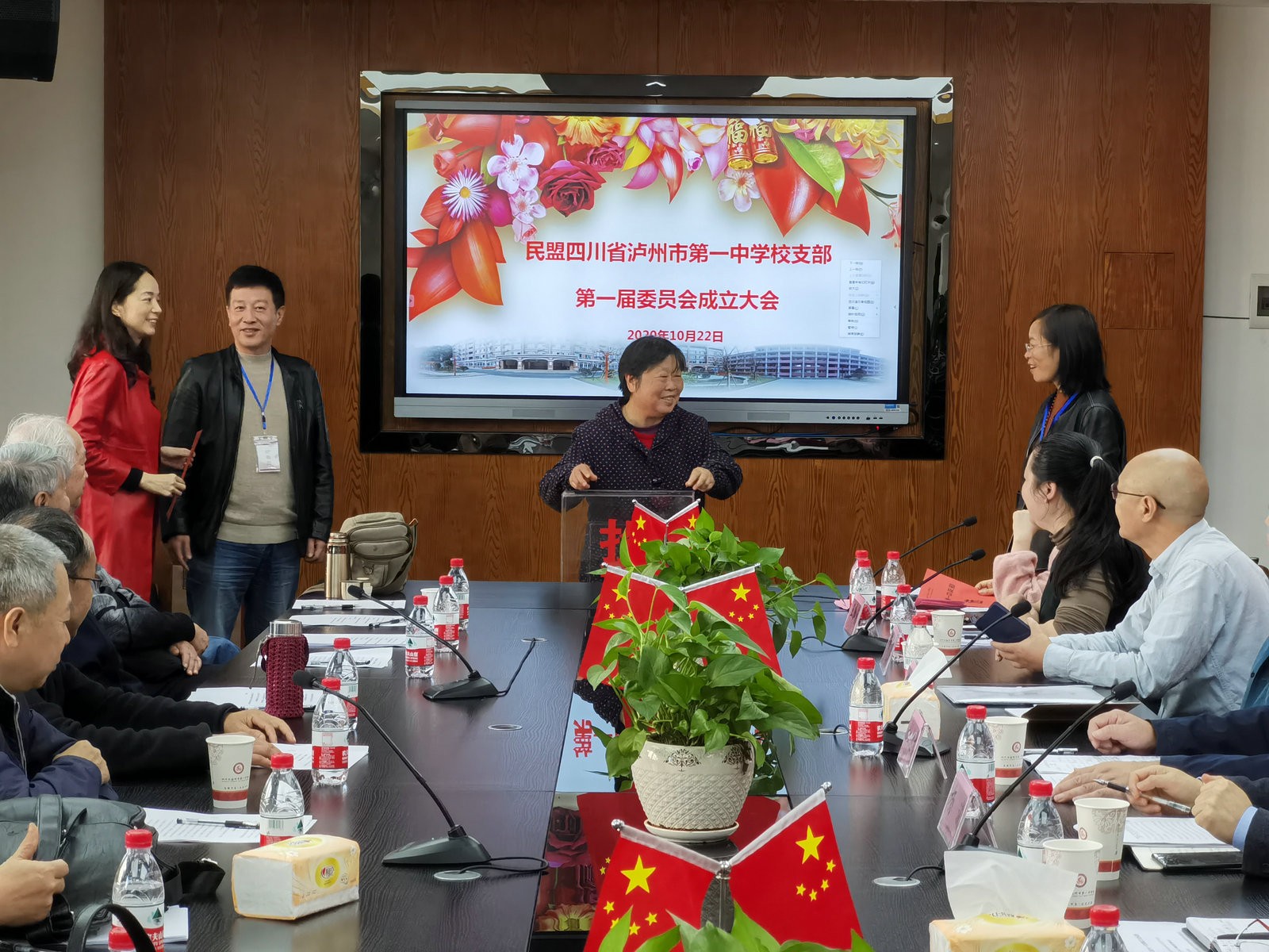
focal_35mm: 81
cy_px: 476
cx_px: 634
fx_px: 2969
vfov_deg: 18.2
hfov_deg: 24.1
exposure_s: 1/100
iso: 160
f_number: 2.4
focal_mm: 7.48
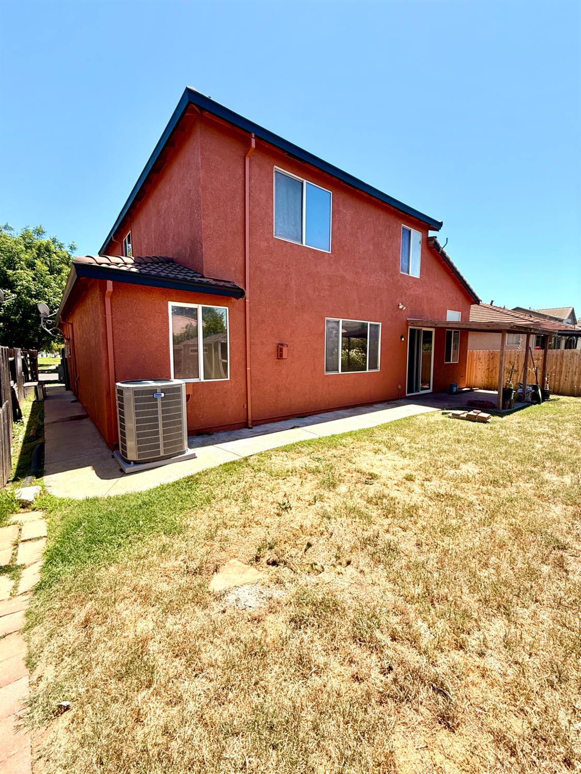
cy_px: 387
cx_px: 290
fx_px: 313
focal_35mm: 14
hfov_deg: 85.7
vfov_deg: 102.1
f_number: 2.2
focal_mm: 2.22
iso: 50
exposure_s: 1/1189
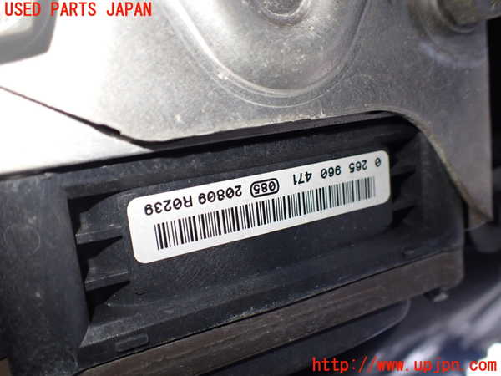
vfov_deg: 46.8
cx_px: 250
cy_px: 188
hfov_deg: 60.0
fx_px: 434
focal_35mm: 30
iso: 400
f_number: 2.3
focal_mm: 5.4
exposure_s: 1/125
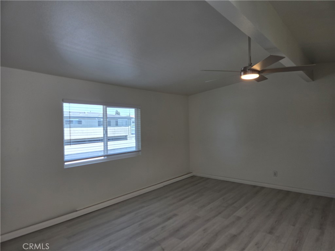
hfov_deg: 73.9
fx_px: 223
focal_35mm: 23
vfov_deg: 58.9
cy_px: 126
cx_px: 168
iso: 25
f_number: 1.8
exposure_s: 1/120
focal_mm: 5.4
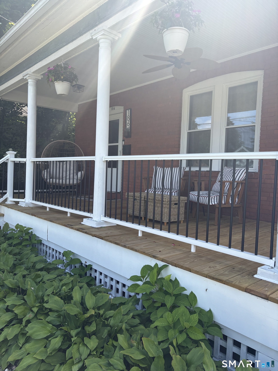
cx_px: 139
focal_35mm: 26
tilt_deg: -1.0
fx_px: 278
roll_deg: -3.1
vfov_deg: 67.3
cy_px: 186
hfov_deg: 53.1
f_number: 1.6
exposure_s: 1/1155
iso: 50
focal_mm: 5.96
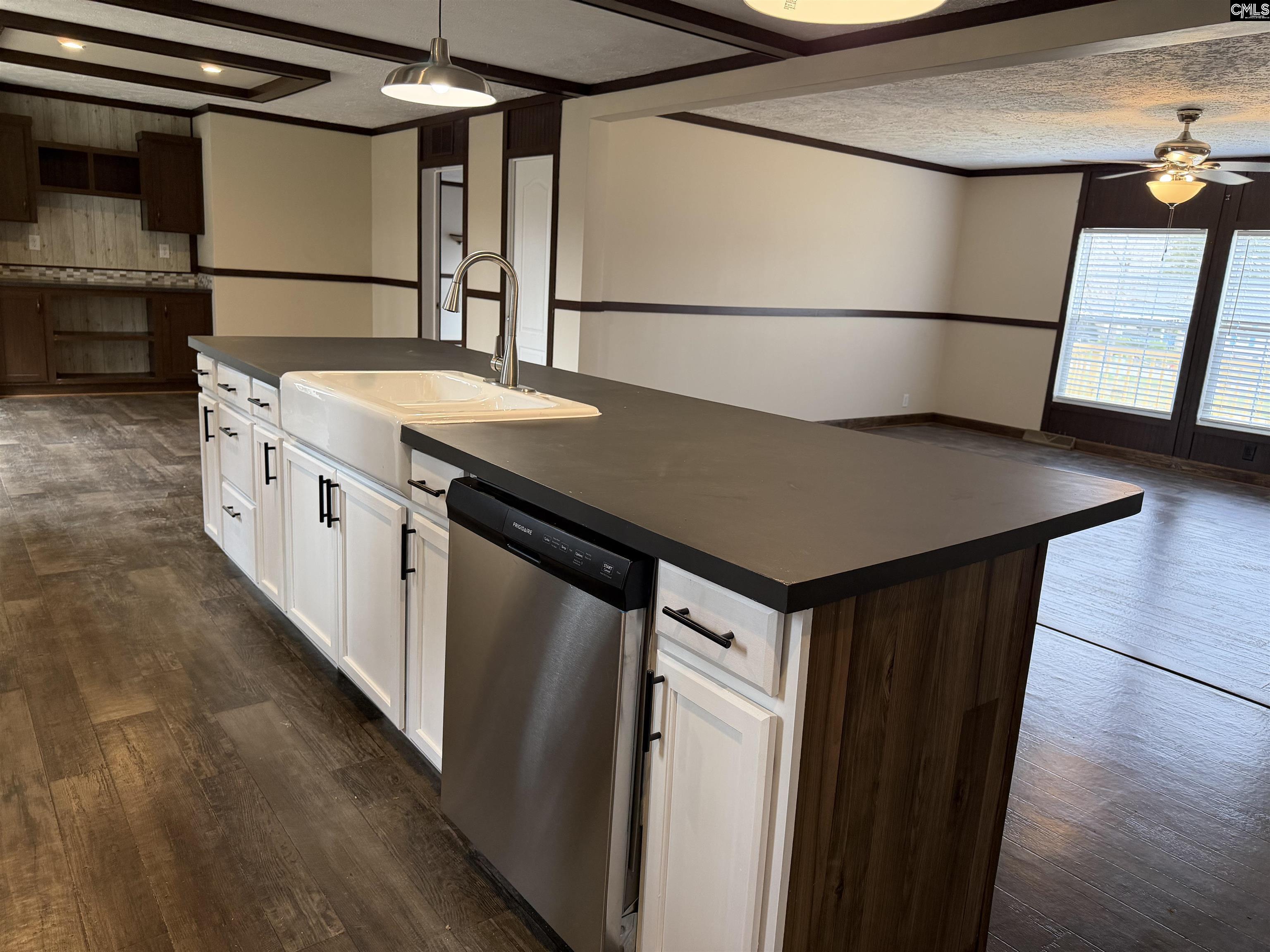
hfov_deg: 71.6
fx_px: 881
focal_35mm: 24
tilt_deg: -11.9
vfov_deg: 56.8
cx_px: 635
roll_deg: -3.4
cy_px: 476
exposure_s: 1/120
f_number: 1.78
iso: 320
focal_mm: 6.76
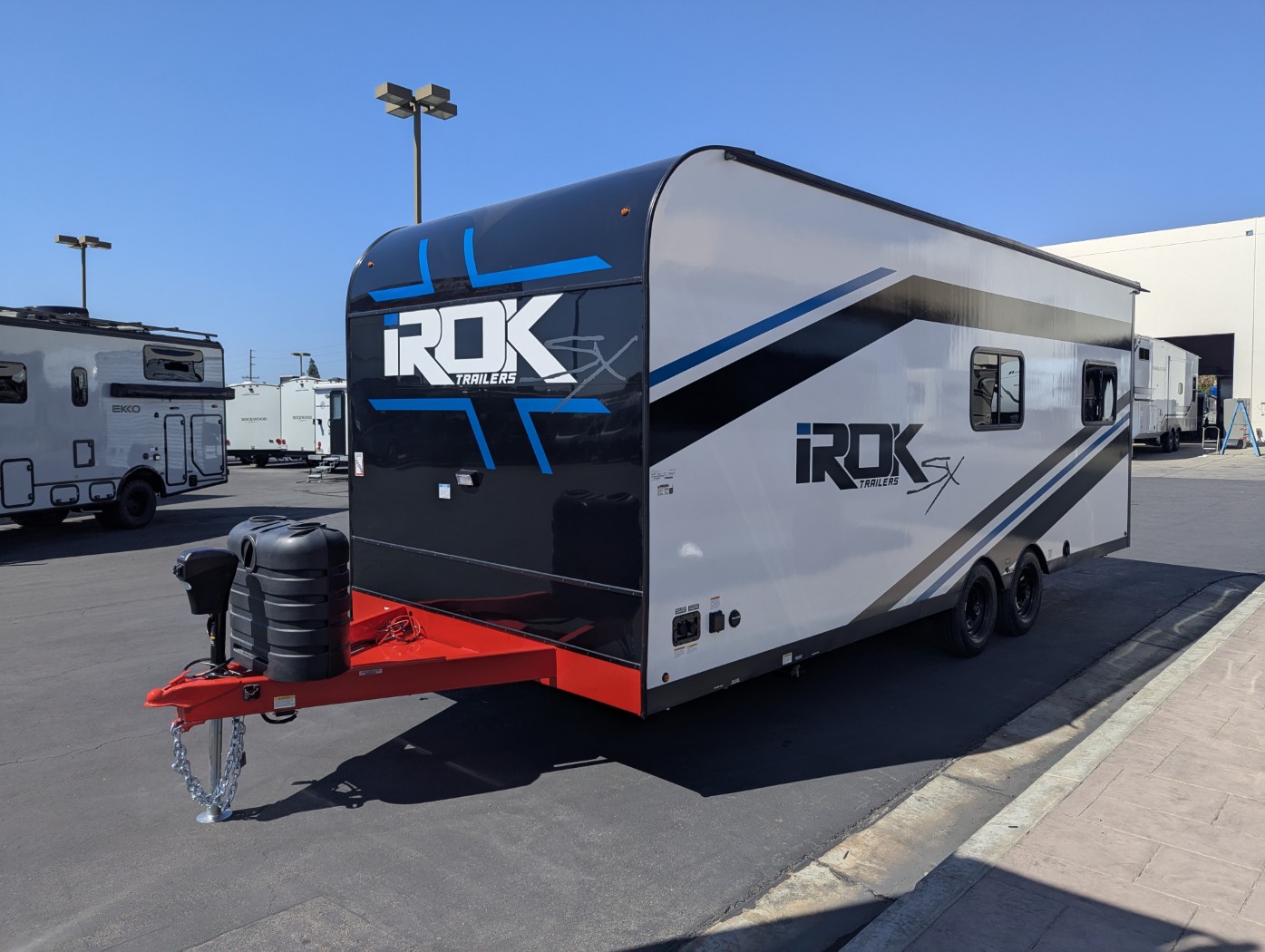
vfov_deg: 56.9
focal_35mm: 24
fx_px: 878
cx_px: 632
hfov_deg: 71.5
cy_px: 476
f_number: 1.85
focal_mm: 6.81
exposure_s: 1/3333
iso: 49
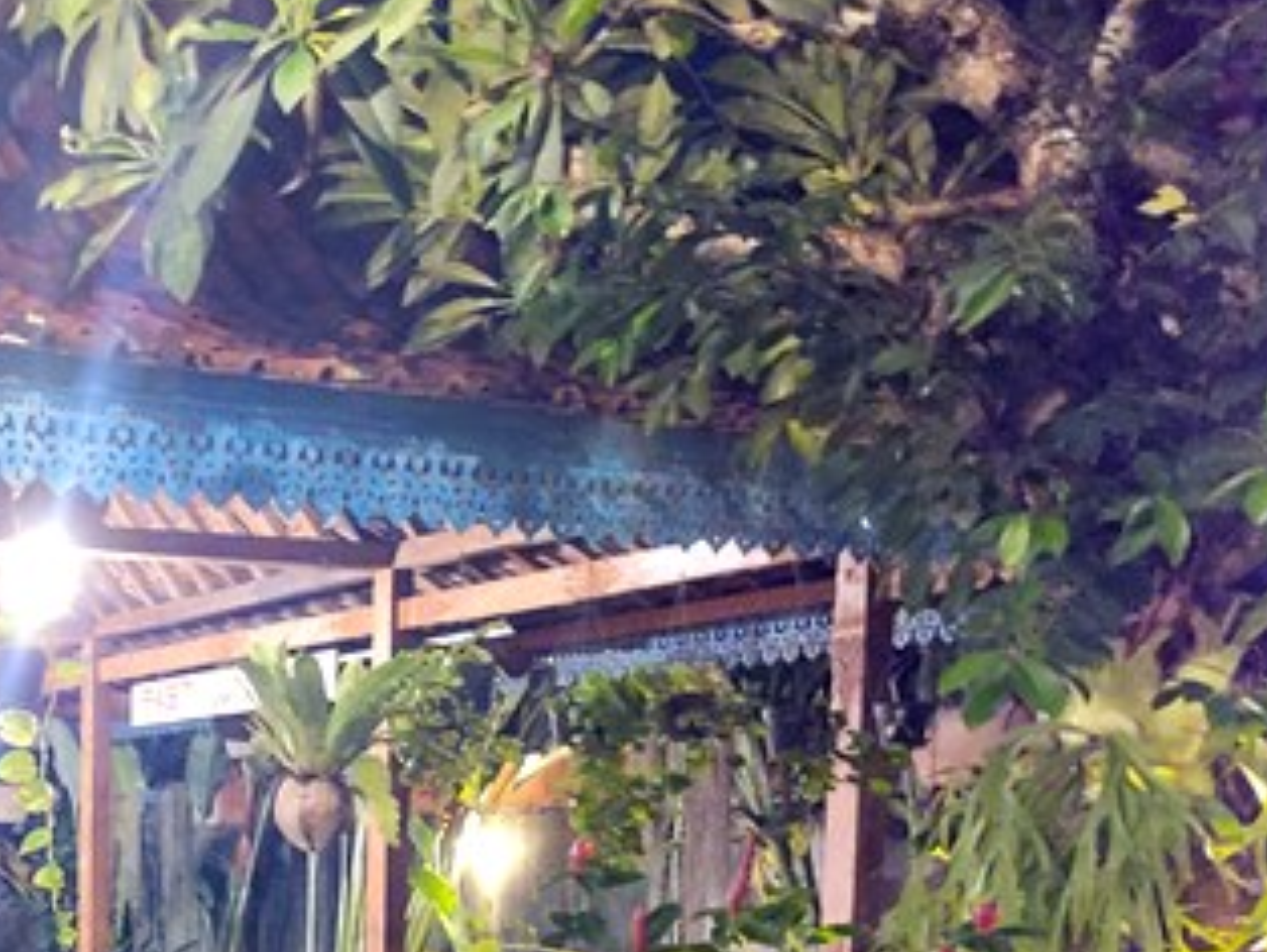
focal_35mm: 58
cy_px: 1013
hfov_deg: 30.1
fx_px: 2125
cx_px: -101
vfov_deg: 23.9
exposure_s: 1/10
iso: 2500
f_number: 1.8
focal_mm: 5
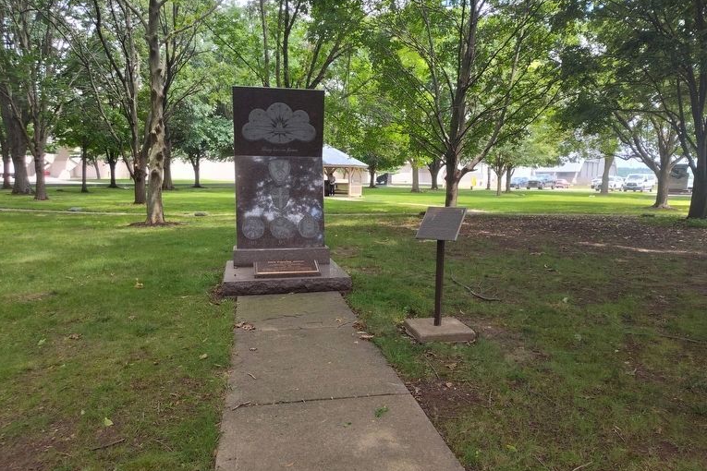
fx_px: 491
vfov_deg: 51.2
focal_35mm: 25
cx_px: 352
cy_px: 256
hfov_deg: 71.5
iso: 114
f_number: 1.8
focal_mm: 5.56
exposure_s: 1/200
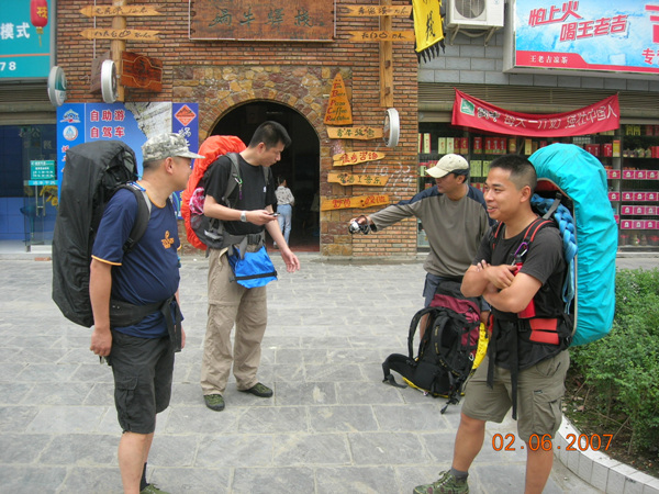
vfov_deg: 37.7
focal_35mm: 38
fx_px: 723
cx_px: 330
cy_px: 247
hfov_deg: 49.0
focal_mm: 7.8
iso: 64
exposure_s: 1/115
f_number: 2.8
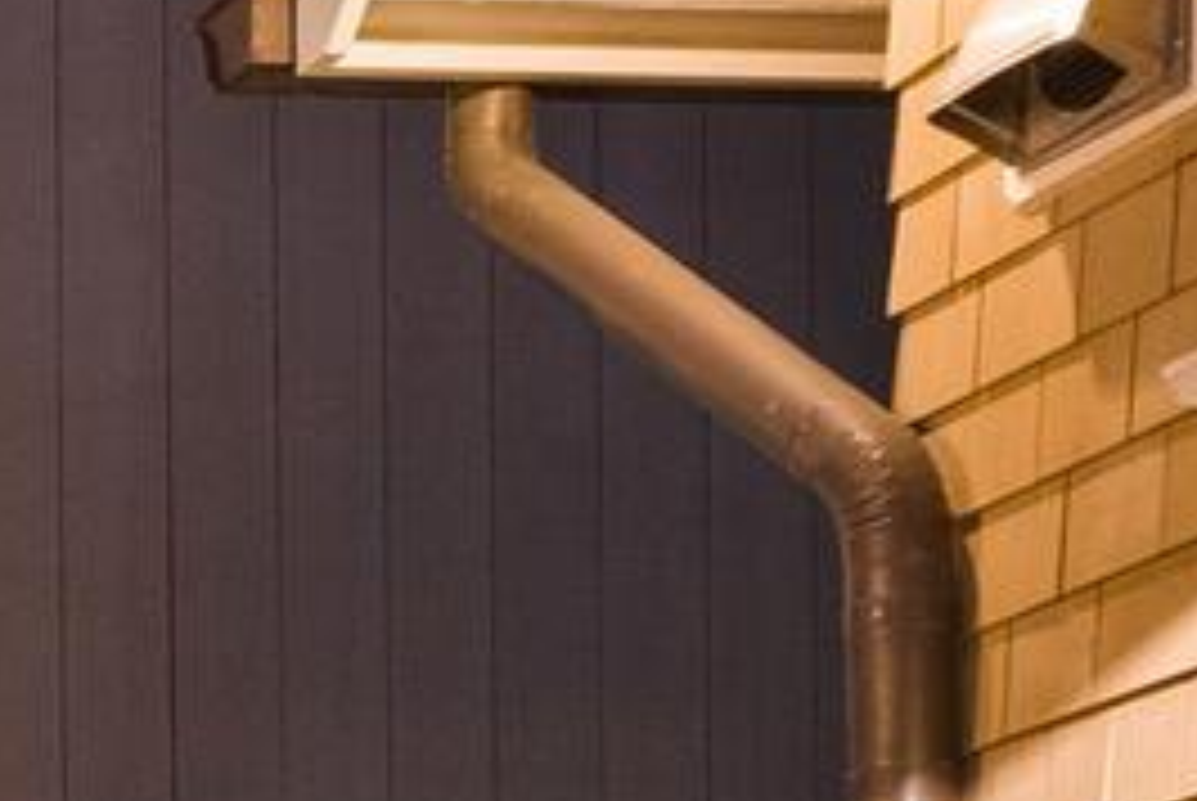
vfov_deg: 10.1
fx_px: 4094
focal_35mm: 123
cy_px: 1712
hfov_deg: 13.1
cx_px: -1557
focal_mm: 16
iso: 800
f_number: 8
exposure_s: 2.5
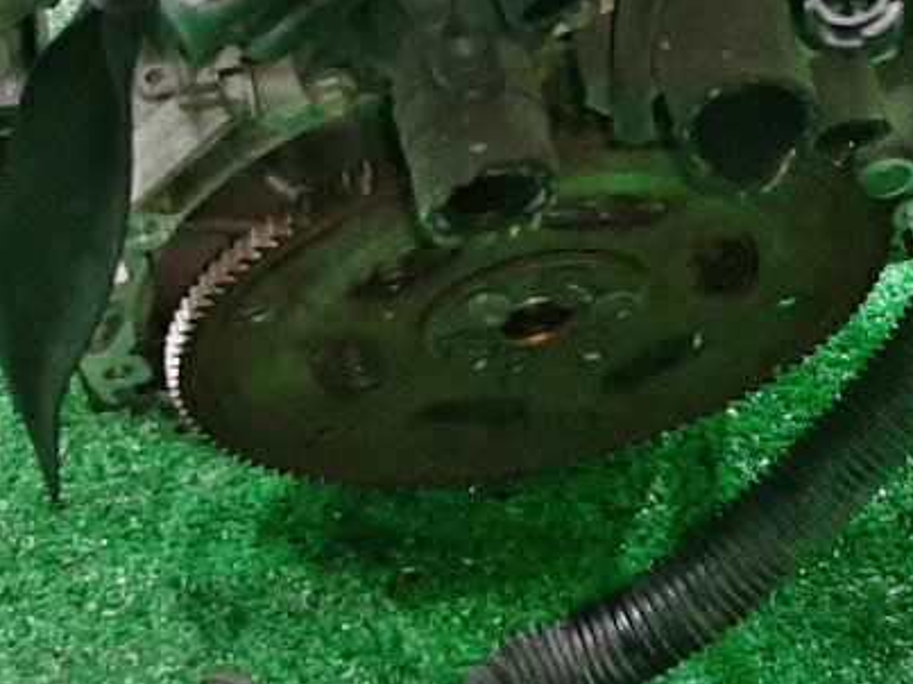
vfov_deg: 15.9
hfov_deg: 21.1
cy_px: 313
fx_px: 2452
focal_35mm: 93
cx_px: 541
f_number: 1.7
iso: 228
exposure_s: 1/50
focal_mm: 3.93
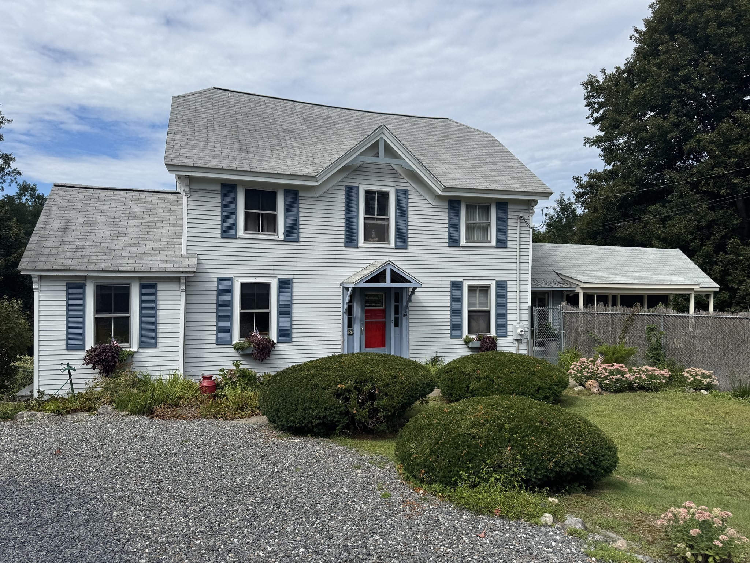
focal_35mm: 24
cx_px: 375
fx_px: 520
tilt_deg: -0.9
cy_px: 282
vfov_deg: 56.8
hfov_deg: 71.6
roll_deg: -0.8
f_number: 1.78
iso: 80
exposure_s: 1/4950
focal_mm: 6.76
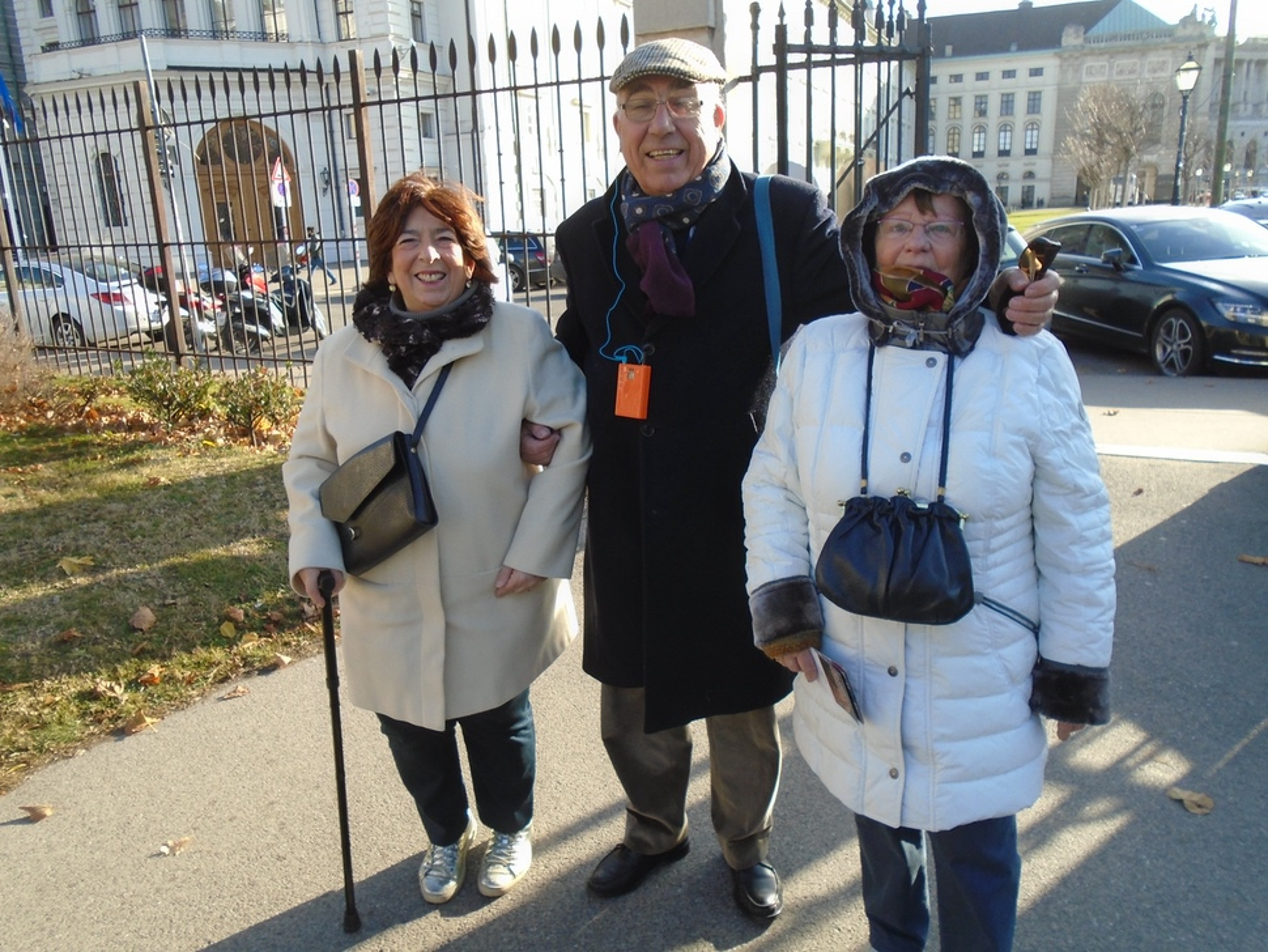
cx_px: 634
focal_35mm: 26
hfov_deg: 67.3
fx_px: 953
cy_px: 476
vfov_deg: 53.1
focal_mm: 4.6
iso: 100
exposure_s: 1/250
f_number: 3.2
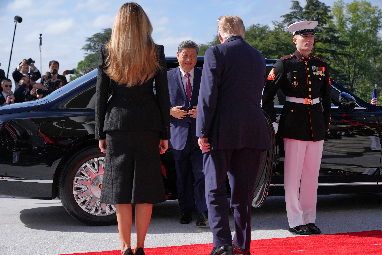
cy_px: 128
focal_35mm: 70
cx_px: 191
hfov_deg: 28.8
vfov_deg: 19.5
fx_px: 743
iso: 400
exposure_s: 1/2000
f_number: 5.6
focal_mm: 70
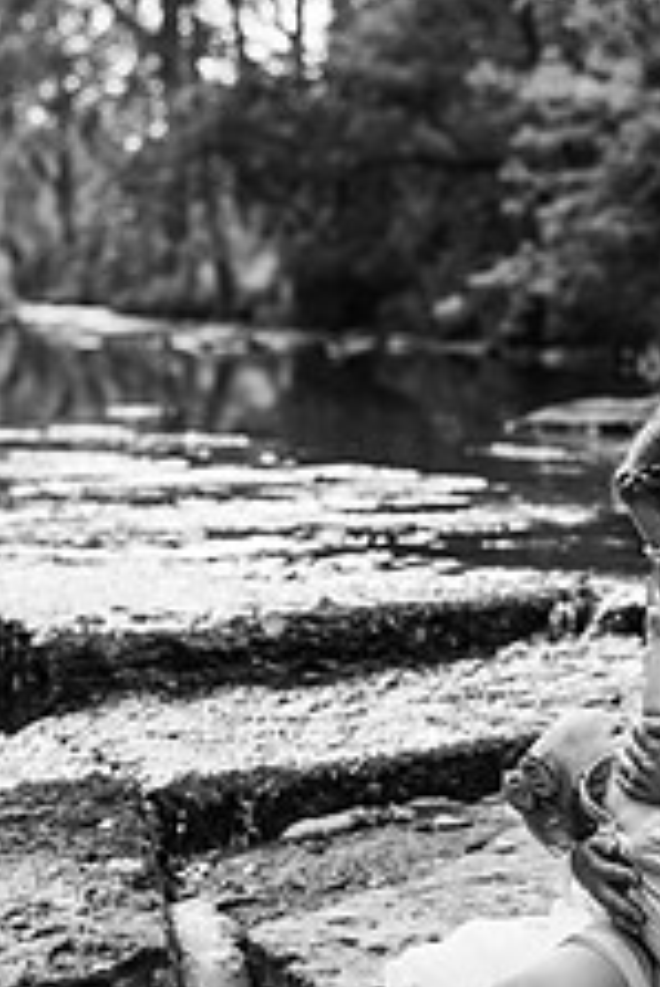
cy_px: 651
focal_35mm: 117
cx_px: 518
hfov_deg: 11.7
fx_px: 3212
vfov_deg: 17.4
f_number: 3.2
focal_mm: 58
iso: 500
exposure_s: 1/800
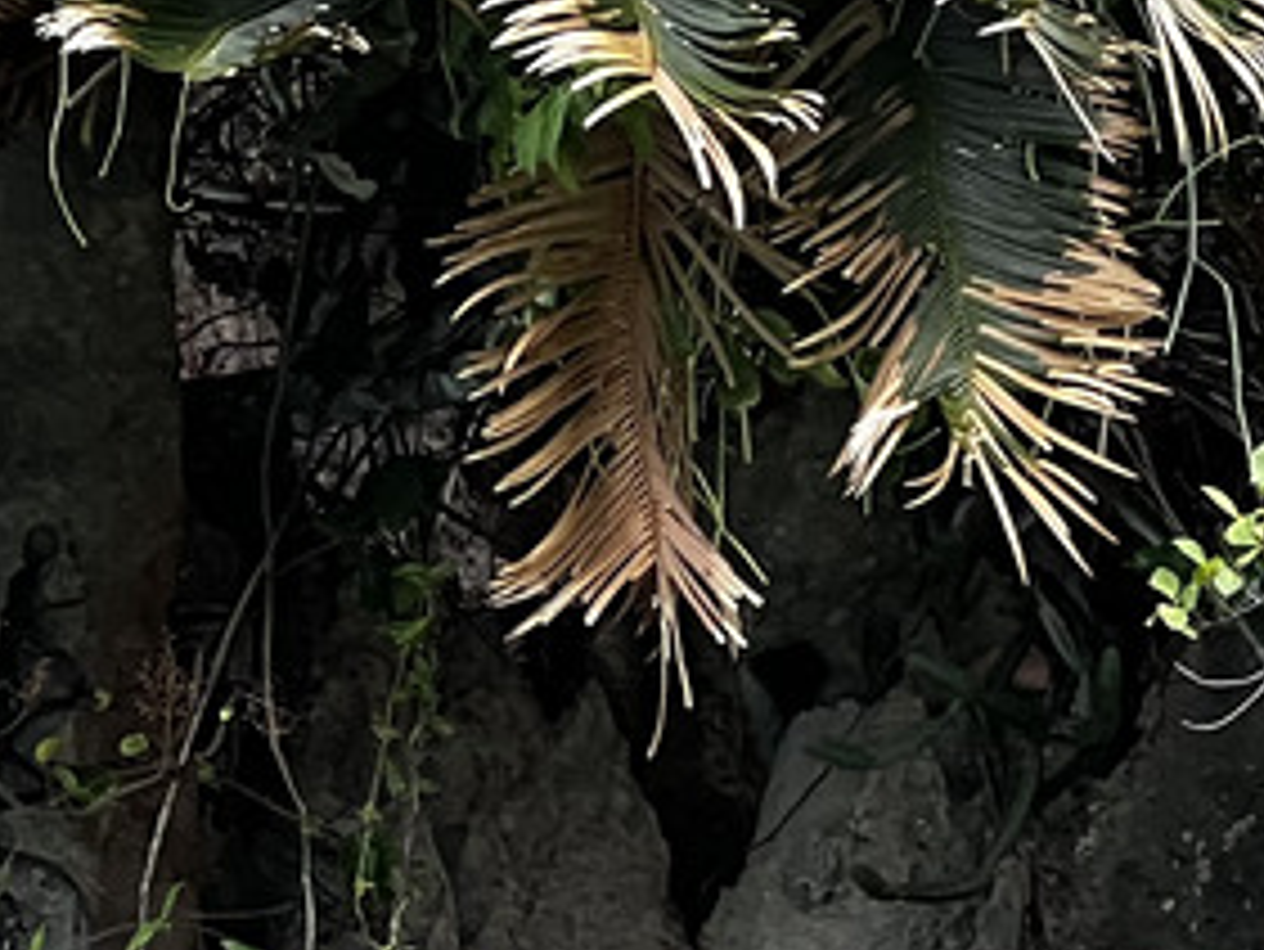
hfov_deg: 5.9
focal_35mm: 329
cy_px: 18
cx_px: 2029
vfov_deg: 4.5
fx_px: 12019
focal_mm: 9
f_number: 2.8
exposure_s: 1/99
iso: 100
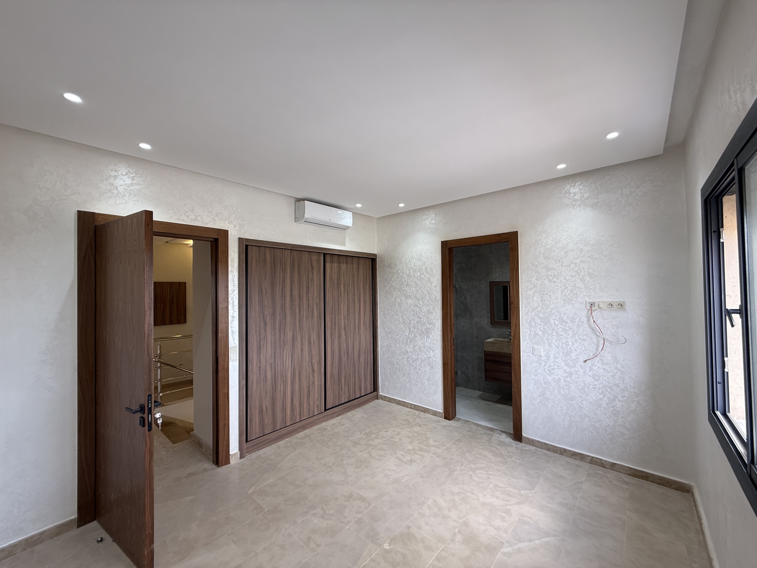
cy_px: 284
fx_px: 306
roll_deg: +0.3
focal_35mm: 14
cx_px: 378
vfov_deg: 85.7
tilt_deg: +0.8
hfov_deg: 102.1
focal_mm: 2.22
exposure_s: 1/100
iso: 100
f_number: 2.2
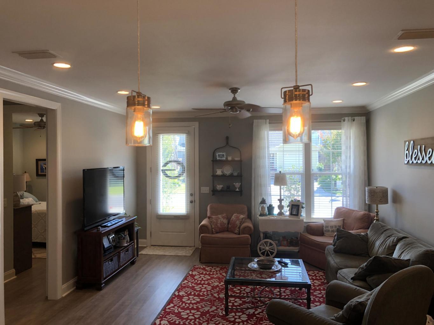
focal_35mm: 28
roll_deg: +1.1
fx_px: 351
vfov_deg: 49.8
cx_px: 217
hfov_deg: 63.4
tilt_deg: -0.8
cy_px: 162
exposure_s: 1/120
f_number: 1.8
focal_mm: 3.99
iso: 64
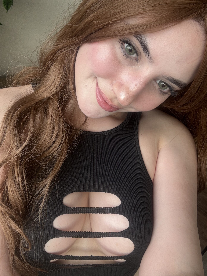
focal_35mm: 30
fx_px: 239
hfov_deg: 46.8
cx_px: 104
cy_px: 138
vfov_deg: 60.0
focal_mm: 2.69
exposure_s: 1/121
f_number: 1.9
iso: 32
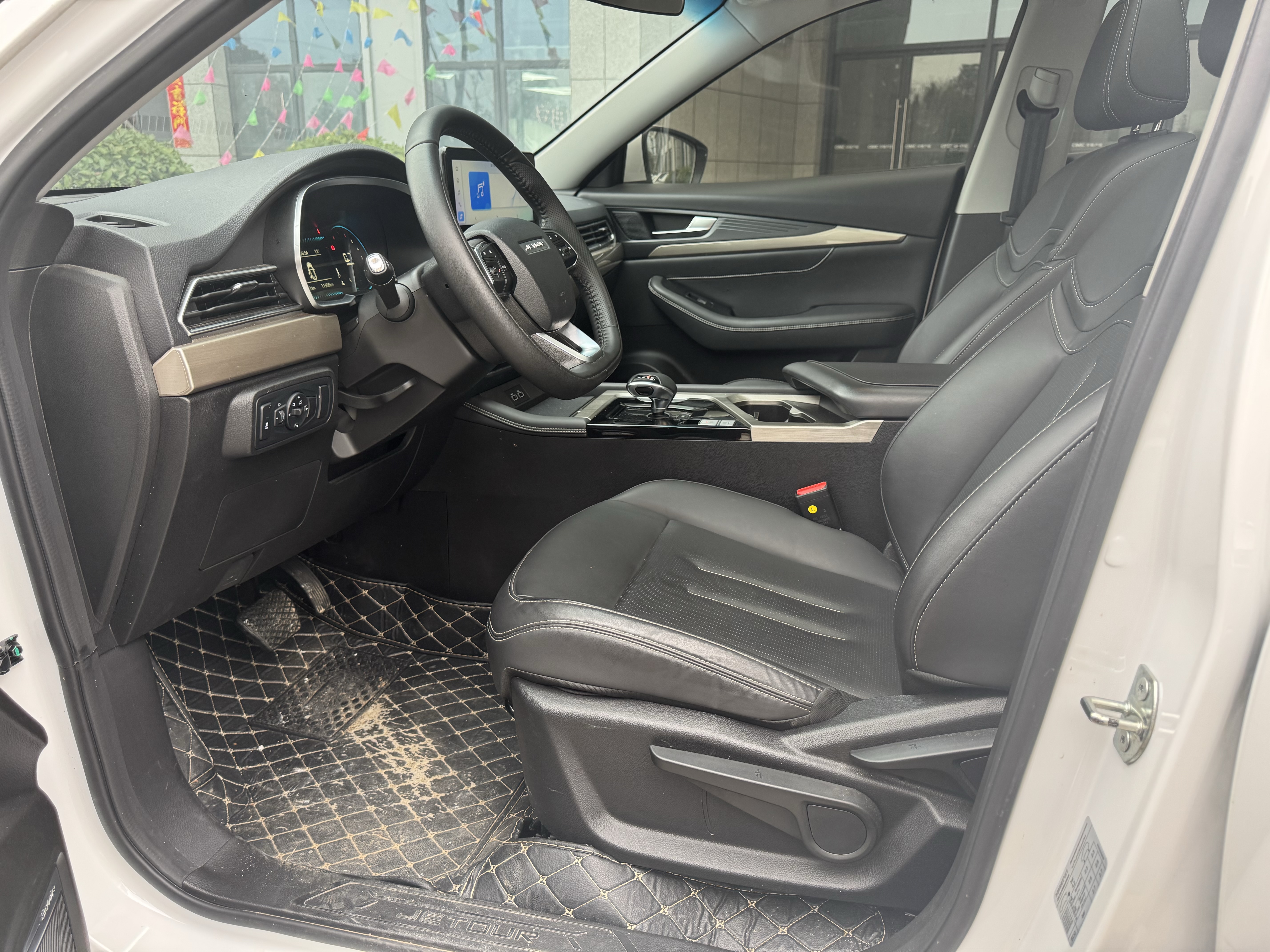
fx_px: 881
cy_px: 476
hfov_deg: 71.6
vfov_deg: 56.8
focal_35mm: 24
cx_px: 635
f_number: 1.78
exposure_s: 1/121
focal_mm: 6.76
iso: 160
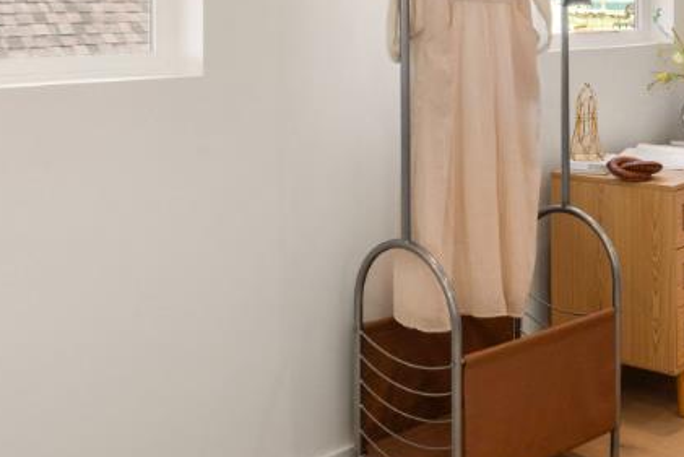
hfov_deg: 34.9
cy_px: -15
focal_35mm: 57
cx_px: 414
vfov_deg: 22.7
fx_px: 1083
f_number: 16
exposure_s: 1/15
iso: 400
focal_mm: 16
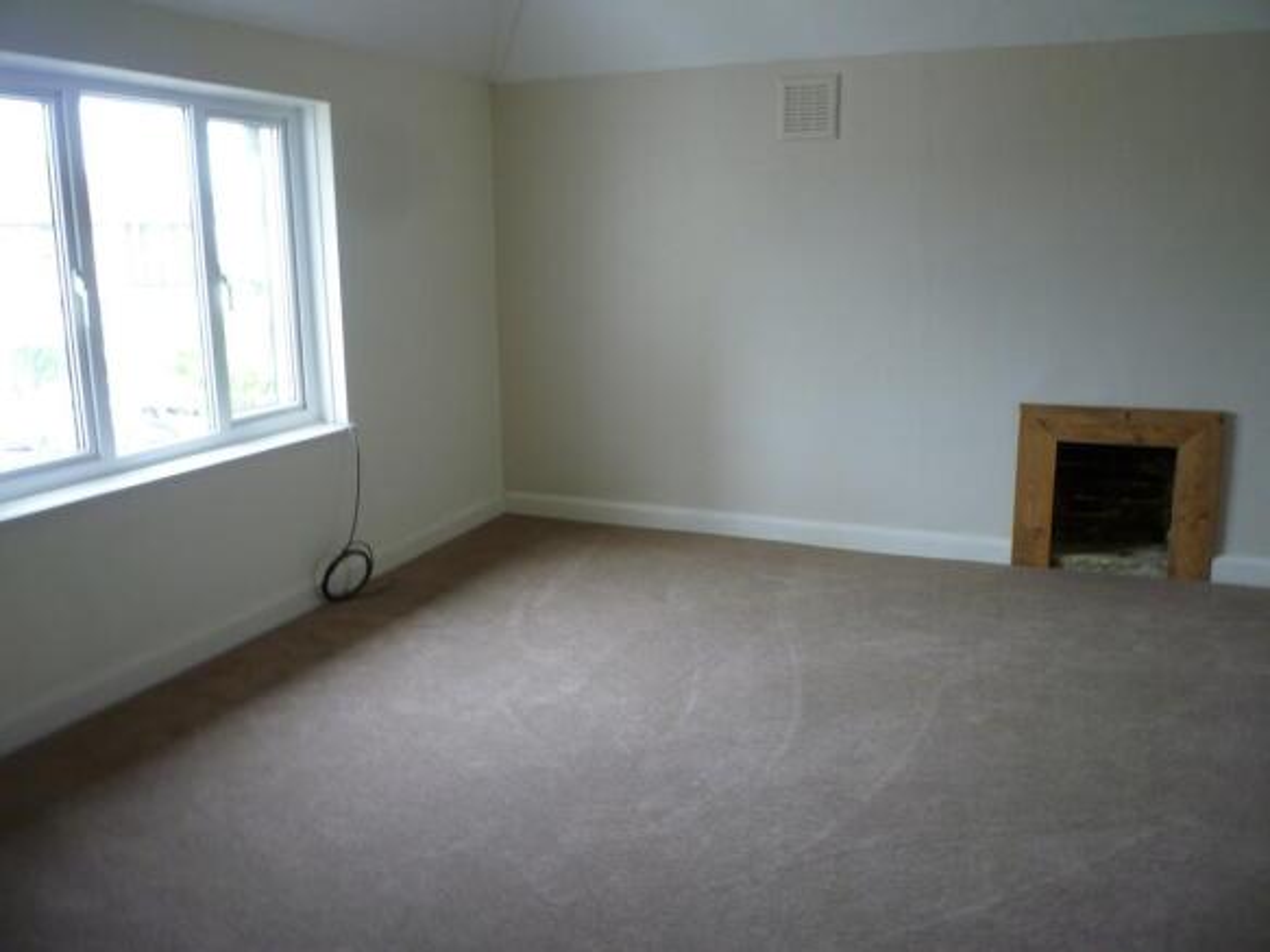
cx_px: 635
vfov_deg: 48.2
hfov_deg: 61.7
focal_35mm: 29
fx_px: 1064
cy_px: 476
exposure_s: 1/30
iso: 125
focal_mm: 5.2
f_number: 3.3
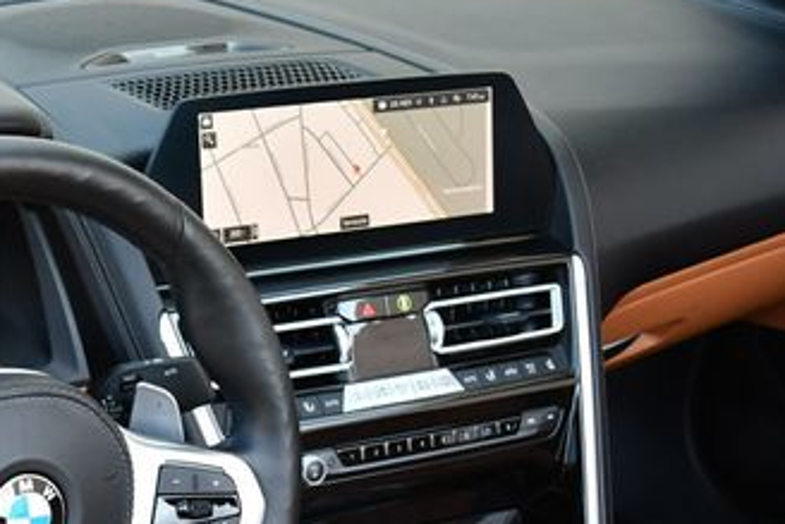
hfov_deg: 24.9
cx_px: 31
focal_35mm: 78
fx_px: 1701
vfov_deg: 17.3
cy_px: 450
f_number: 3.8
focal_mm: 20
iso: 560
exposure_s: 1/250
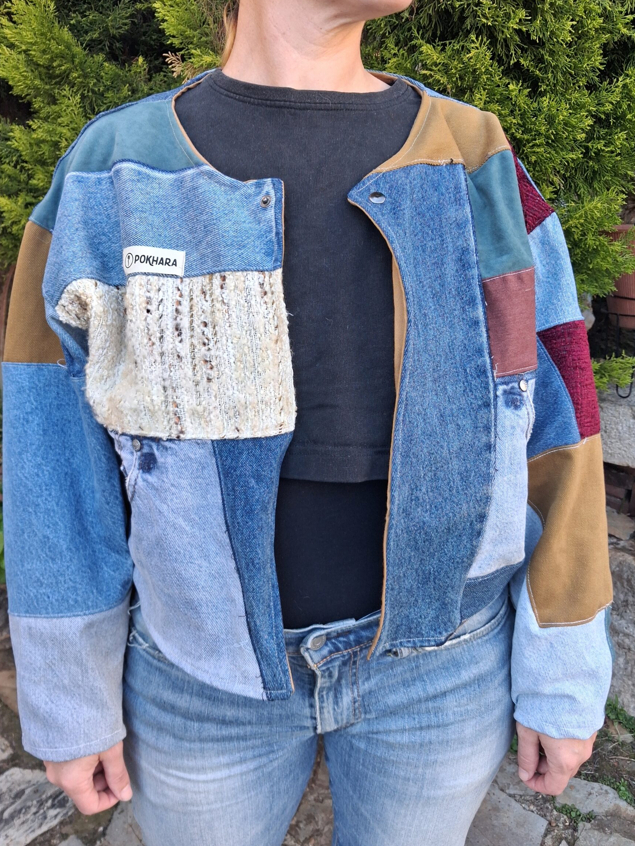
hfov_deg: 46.8
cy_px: 409
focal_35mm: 30
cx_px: 308
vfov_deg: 60.0
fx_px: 734
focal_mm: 4
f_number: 1.8
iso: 80
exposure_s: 1/120
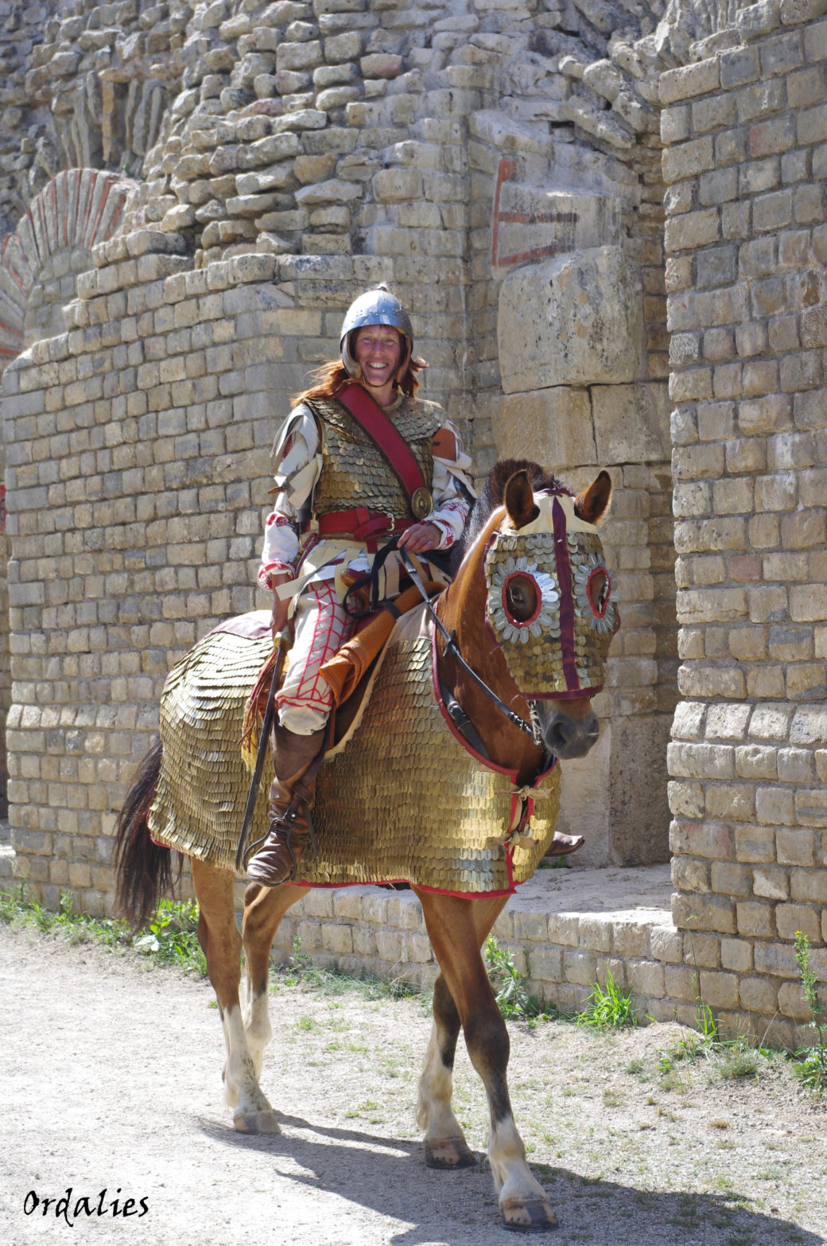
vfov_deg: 24.8
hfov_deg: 16.6
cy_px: 623
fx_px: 2833
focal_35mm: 82
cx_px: 414
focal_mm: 55
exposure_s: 1/400
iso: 400
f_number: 8
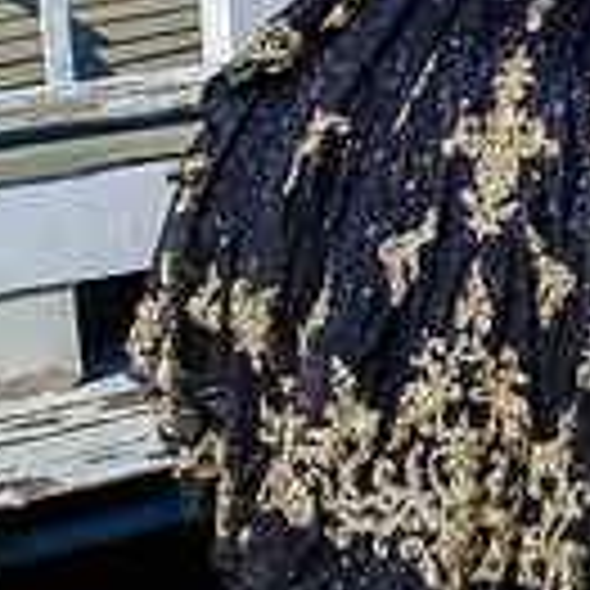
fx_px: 1581
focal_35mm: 82
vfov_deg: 20.6
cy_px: 36
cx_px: 640
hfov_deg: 20.2
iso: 200
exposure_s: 1/100
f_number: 14
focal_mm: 18.8
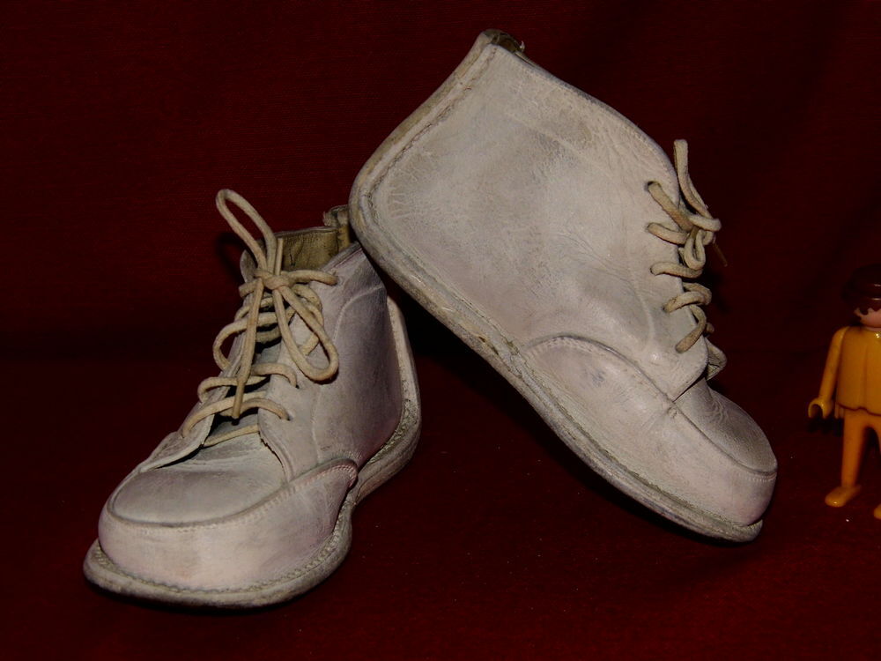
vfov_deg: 18.2
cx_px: 440
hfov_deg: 24.1
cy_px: 330
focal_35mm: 81
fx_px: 2062
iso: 100
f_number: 4.2
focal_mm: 14.6
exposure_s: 1/60
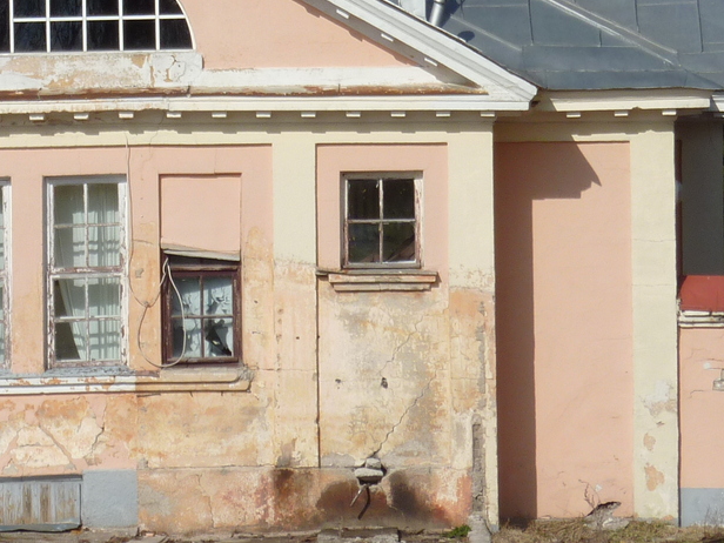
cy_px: -20
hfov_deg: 5.2
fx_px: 7990
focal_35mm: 382
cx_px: 14
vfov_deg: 3.9
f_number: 5.6
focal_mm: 24.1
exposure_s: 1/800
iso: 80
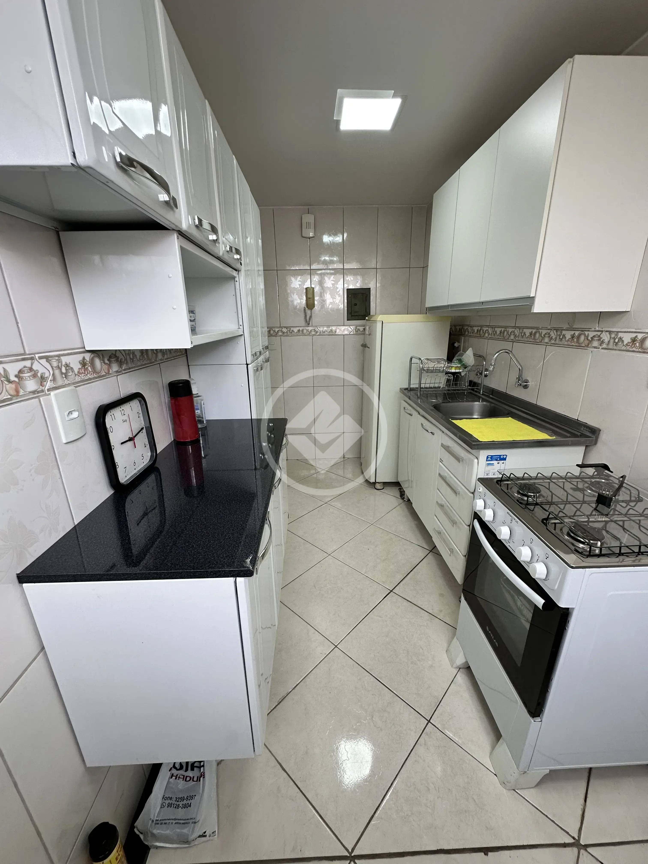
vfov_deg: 102.1
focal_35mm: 14
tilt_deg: -16.4
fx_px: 349
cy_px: 432
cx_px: 324
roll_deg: +0.5
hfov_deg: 85.7
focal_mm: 2.22
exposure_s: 1/99
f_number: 2.2
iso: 80
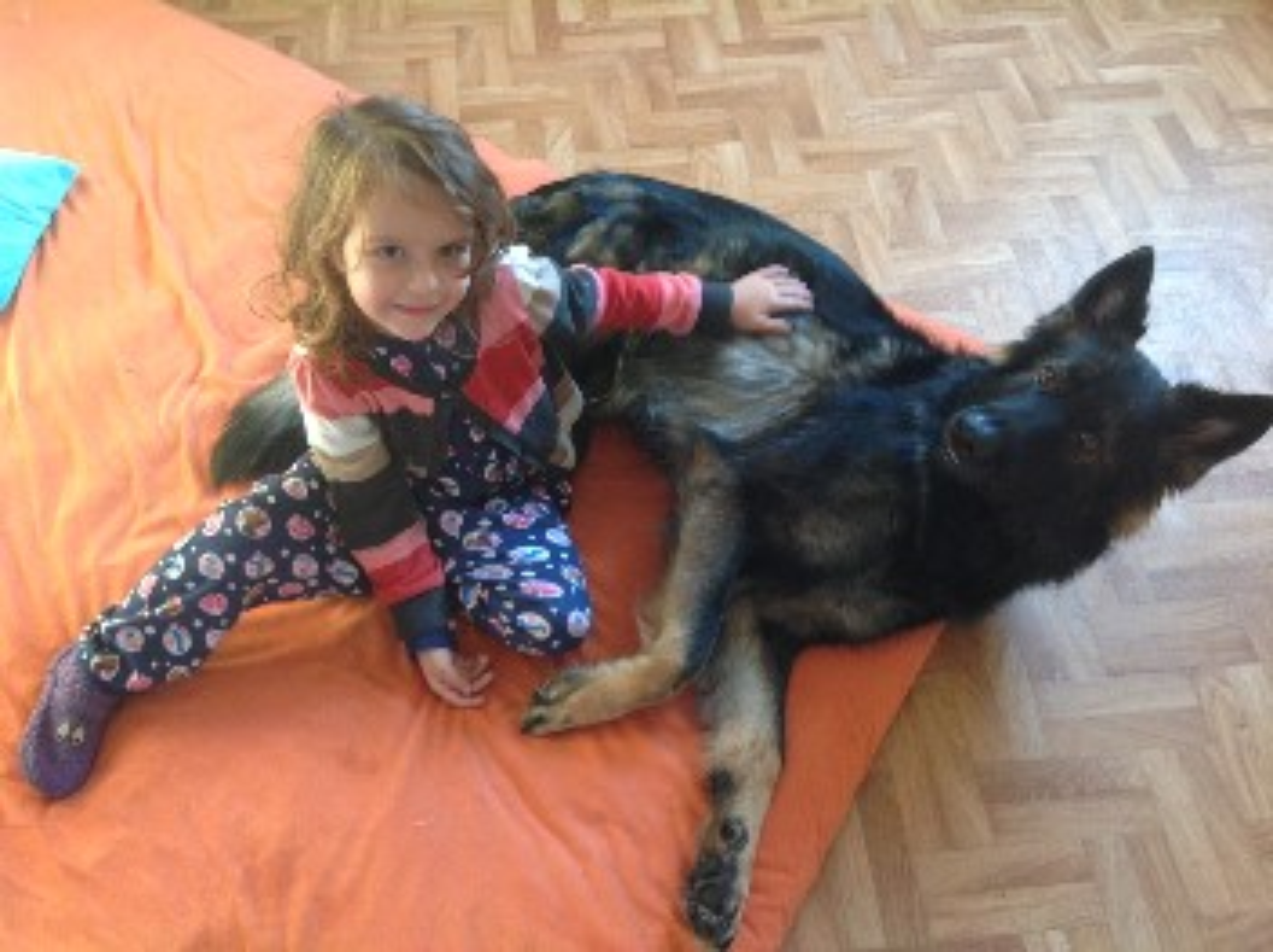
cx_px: 636
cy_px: 476
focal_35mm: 35
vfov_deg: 40.6
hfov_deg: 52.7
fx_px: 1285
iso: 50
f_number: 2.4
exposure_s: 1/15
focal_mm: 4.28
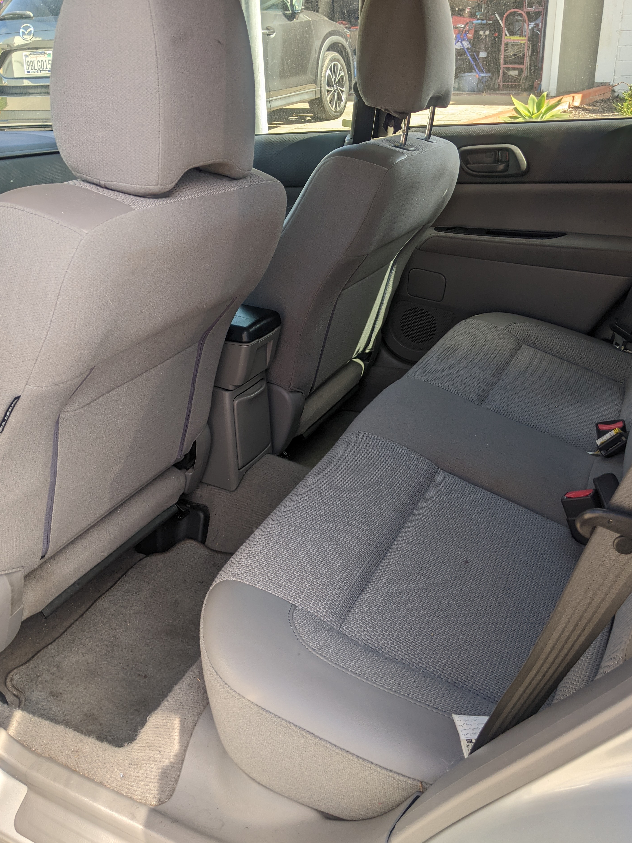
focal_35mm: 29
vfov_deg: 61.6
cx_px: 331
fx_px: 706
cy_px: 396
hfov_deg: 48.2
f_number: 1.8
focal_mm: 4.44
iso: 36
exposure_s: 1/331
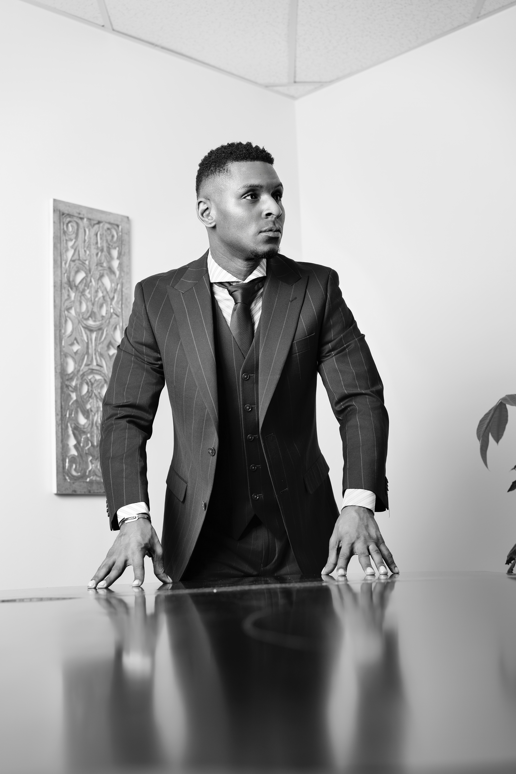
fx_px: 1075
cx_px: 258
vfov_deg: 39.6
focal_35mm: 50
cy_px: 387
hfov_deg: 27.0
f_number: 3.5
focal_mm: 50
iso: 100
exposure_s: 1/200
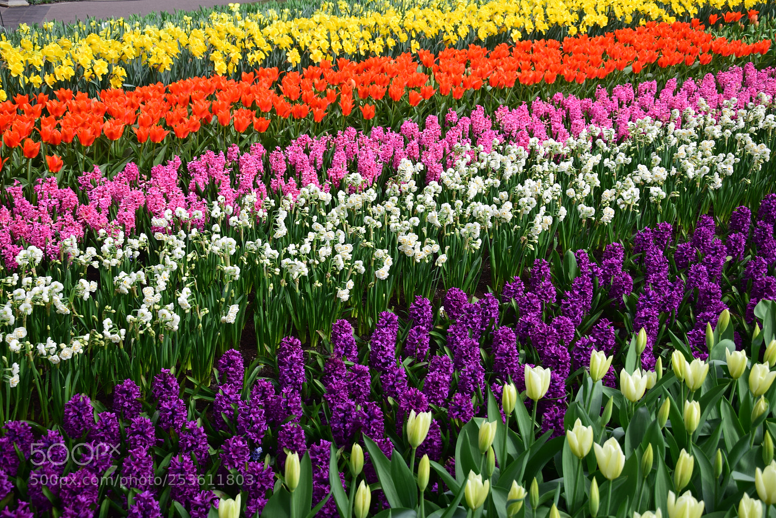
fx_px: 970
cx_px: 388
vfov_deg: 29.9
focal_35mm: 45
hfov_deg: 43.6
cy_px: 259
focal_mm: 30
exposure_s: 1/160
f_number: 6.3
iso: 200
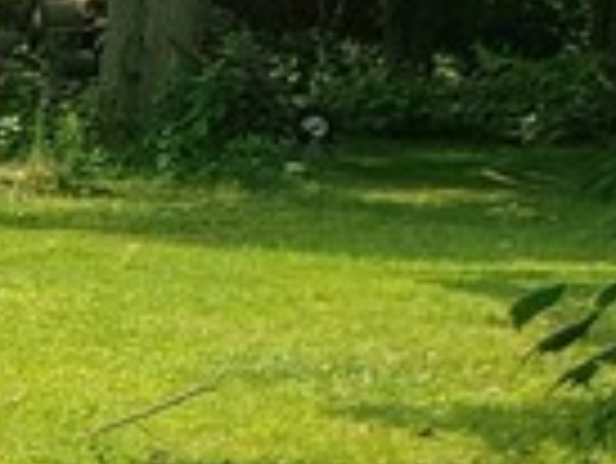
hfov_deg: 8.7
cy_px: 725
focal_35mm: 194
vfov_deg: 7.5
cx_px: -1142
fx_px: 3455
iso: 50
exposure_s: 1/612
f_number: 2.4
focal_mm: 4.3
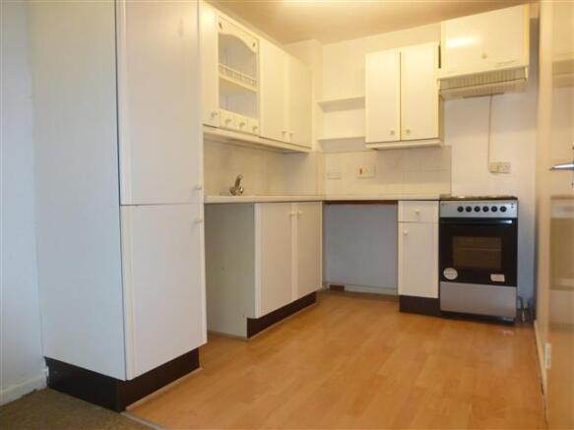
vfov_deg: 56.8
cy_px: 215
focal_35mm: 24
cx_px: 287
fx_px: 398
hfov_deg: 71.6
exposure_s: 1/60
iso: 400
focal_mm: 4.3
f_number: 3.3
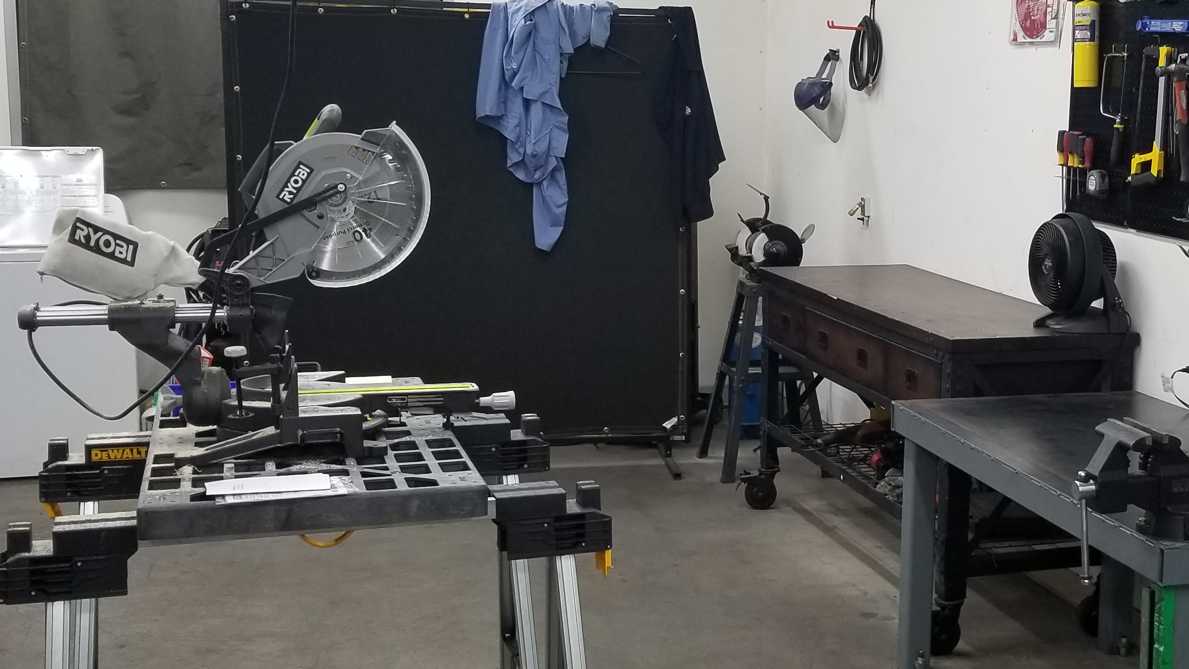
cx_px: 872
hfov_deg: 39.0
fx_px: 1639
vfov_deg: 23.0
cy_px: 363
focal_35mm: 52
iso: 125
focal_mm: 4.25
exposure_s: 1/60
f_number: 1.7
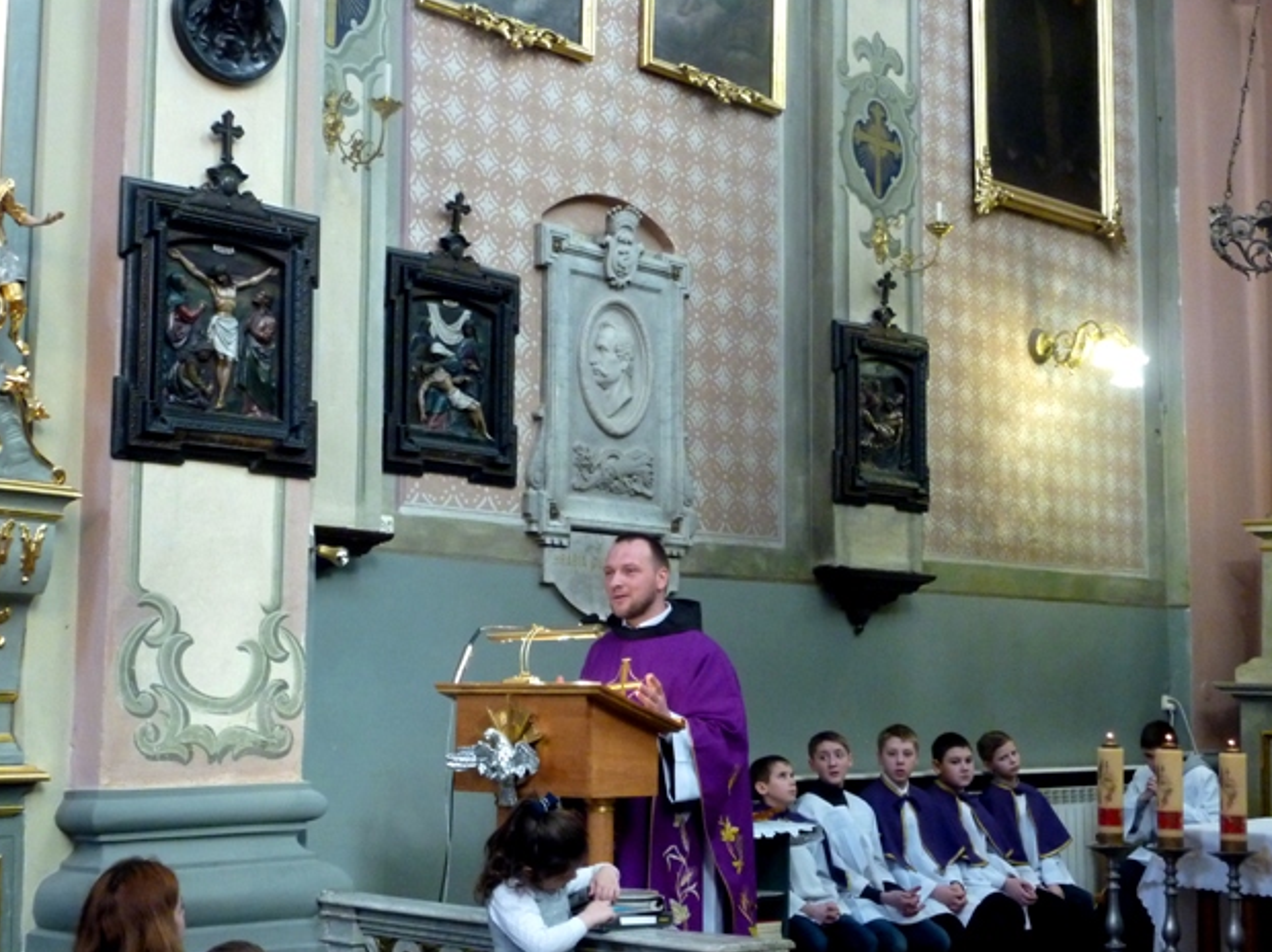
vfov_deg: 27.5
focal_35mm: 53
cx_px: 599
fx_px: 1946
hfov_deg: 36.2
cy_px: 516
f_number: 3.7
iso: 400
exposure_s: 1/20
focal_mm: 7.3
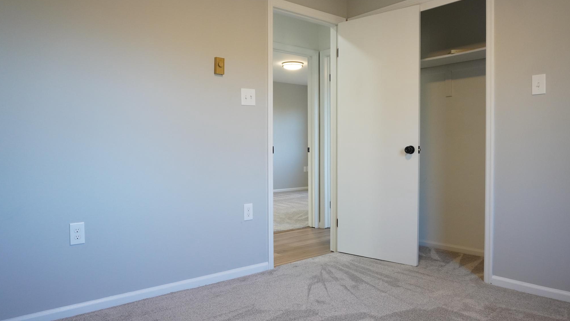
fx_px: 438
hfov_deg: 66.1
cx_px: 291
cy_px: 169
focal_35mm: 29
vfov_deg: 40.2
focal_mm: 18
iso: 1250
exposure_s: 1/100
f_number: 5
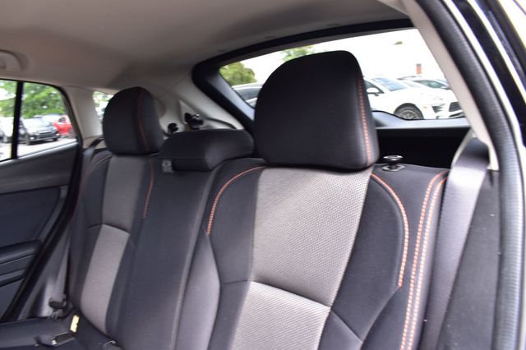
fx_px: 394
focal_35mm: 27
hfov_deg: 67.4
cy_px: 175
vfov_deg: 47.9
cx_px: 263
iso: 400
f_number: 7.1
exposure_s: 1/40
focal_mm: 18
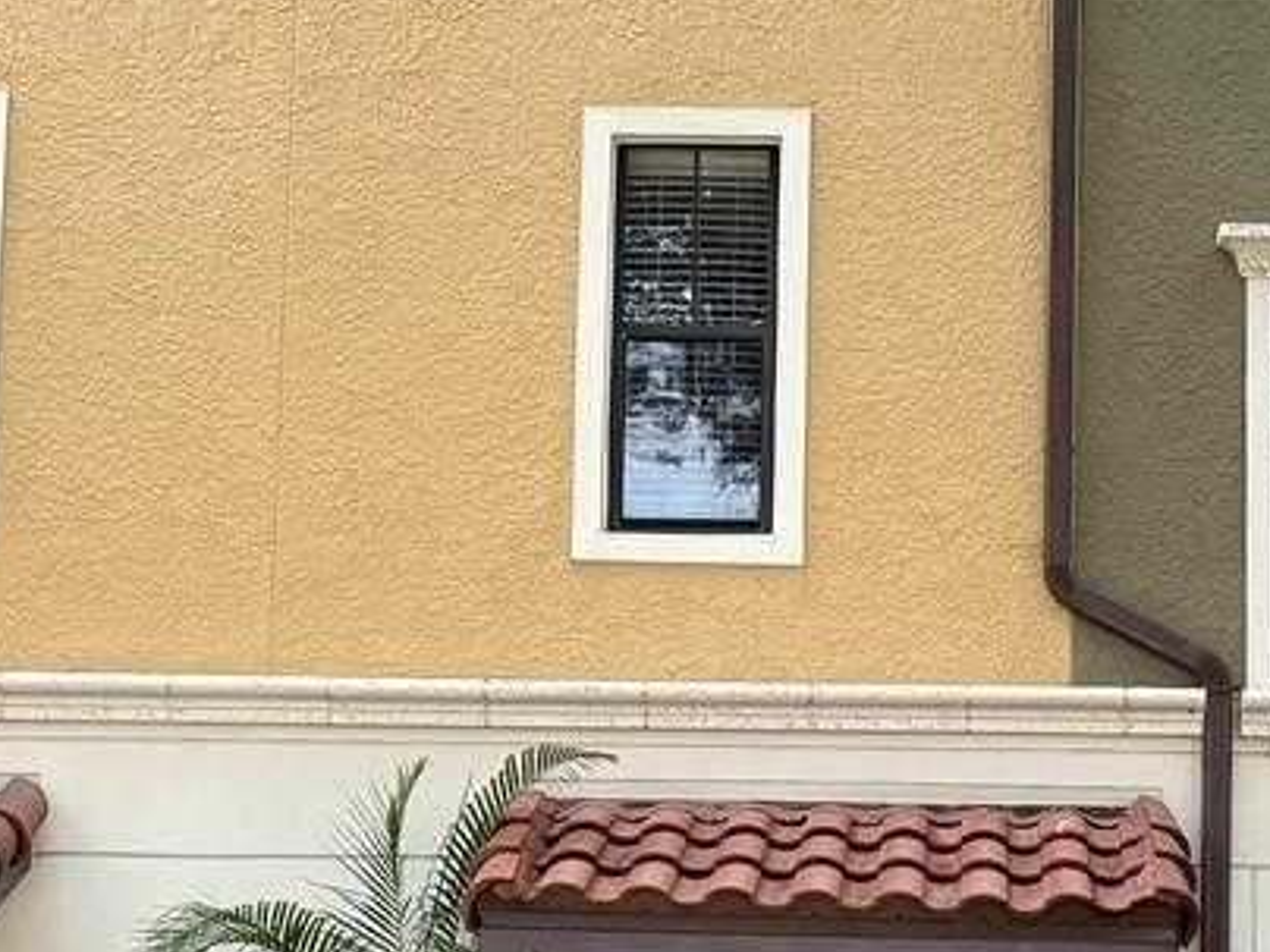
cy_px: 654
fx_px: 3485
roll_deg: -0.9
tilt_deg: +8.9
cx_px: 886
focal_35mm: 95
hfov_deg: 20.5
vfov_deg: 15.5
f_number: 1.78
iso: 100
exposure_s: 1/1192
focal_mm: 6.76
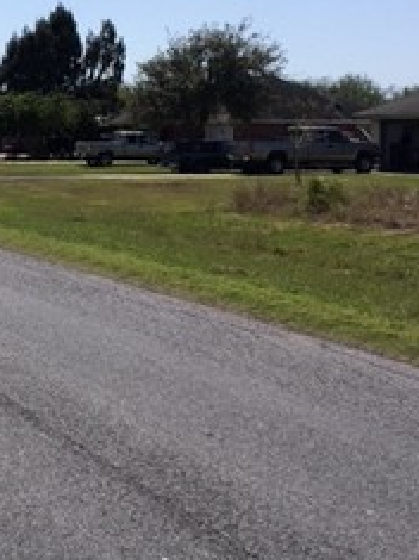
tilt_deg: +0.1
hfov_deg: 19.0
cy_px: 179
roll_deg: +0.0
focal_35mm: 74
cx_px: -50
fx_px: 1195
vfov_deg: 26.2
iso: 25
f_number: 2.2
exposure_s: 1/2481
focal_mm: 4.15
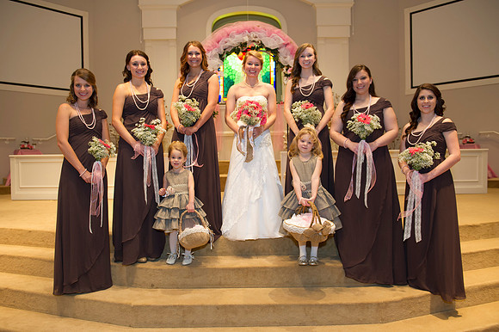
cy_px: 166
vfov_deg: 47.9
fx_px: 374
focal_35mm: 27
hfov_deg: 67.4
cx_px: 250
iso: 1250
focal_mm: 27
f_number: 4
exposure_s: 1/100
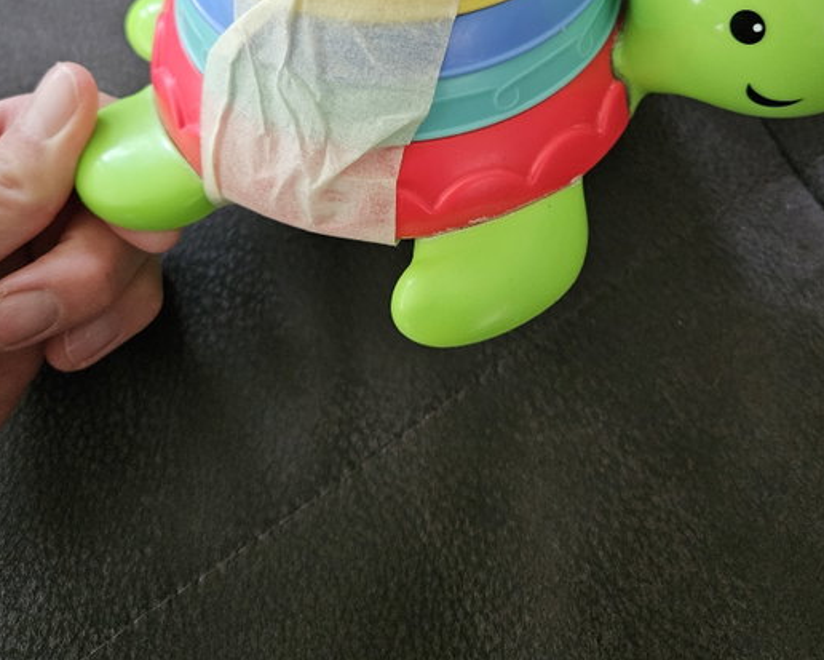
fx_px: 878
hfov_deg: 50.1
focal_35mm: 36
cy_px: 31
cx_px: 465
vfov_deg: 37.6
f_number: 1.8
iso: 640
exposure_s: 1/50
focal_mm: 5.4
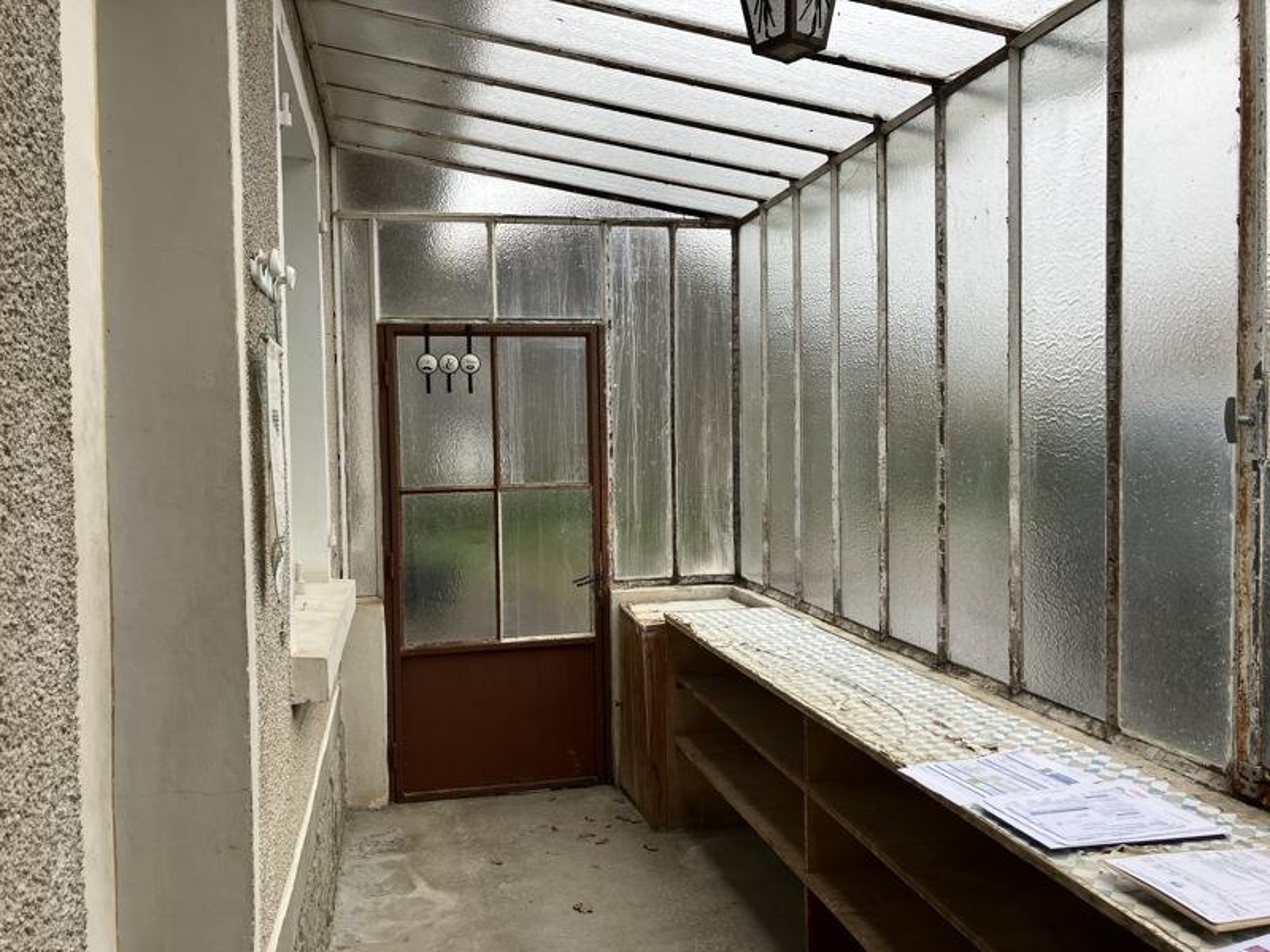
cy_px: 476
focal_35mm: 28
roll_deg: +1.5
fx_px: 1027
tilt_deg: -1.0
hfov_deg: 63.4
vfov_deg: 49.7
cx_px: 635
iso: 32
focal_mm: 3.99
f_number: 1.8
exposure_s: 1/121
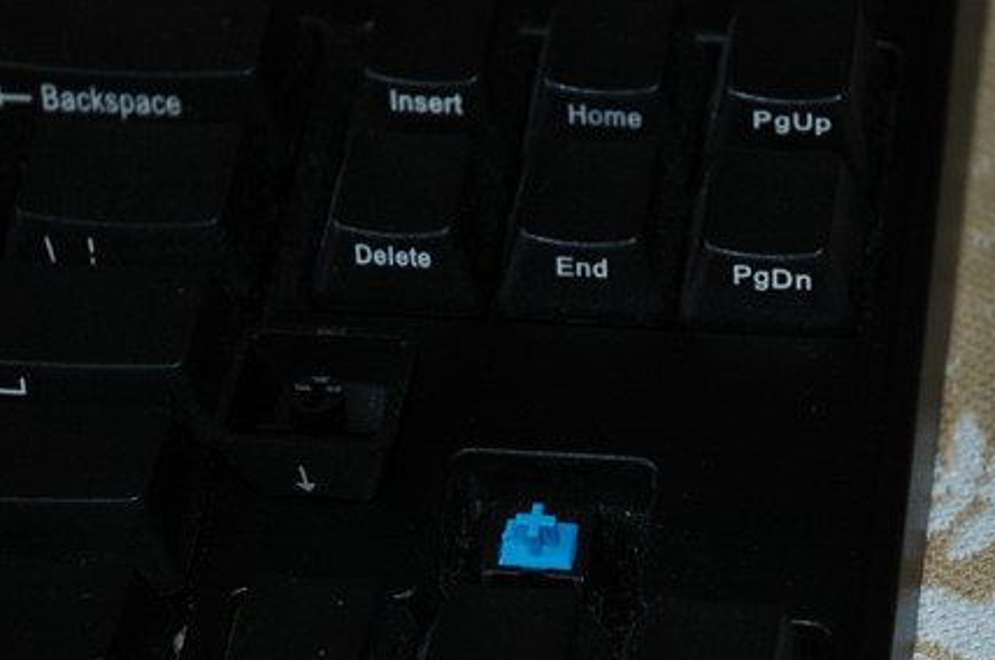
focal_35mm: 174
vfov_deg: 7.9
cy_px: 533
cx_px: 553
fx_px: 4802
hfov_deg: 11.8
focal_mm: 62
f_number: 5.6
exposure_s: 1/125
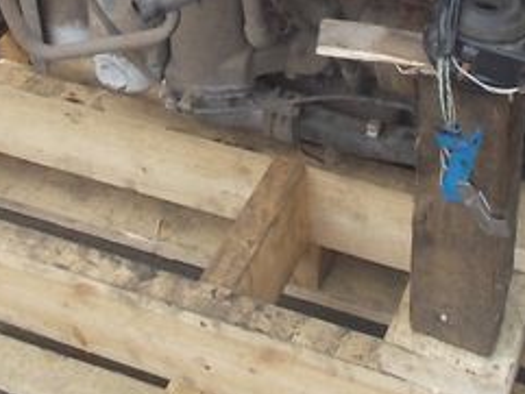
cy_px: -111
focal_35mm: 77
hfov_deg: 25.3
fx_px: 1168
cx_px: 288
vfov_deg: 18.0
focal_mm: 4.1
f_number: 3.3
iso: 80
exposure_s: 1/200
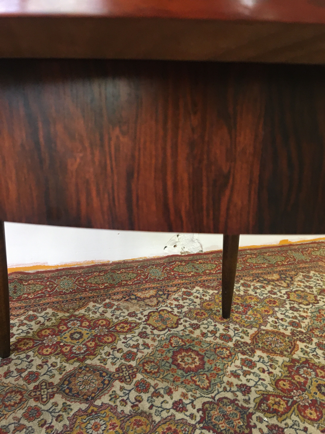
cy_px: 217
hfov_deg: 48.2
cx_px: 162
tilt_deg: -15.9
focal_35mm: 29
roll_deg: -0.5
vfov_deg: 61.7
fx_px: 363
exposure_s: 1/33
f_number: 2.2
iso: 250
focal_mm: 4.15
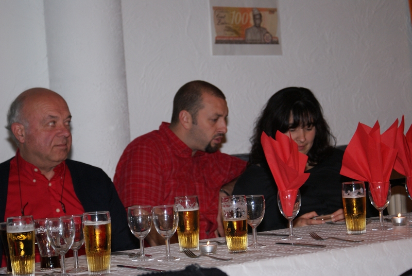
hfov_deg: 19.4
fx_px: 1203
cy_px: 138
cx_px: 206
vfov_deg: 13.1
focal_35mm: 105
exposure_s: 1/125
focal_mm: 70
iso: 400
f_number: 5.6
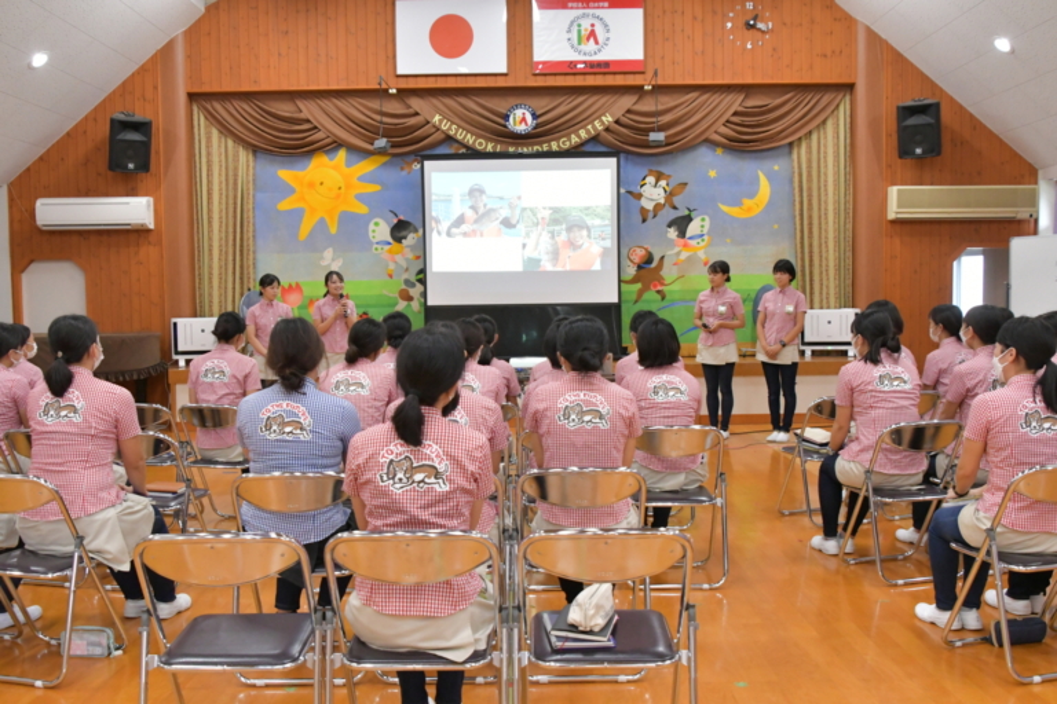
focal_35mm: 33
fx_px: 969
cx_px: 528
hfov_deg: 57.2
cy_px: 352
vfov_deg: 40.0
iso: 4000
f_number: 5.6
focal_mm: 22
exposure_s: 1/125
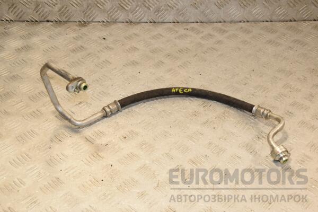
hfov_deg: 37.9
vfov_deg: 25.8
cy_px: 106
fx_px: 464
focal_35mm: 52
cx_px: 159
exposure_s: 1/200
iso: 800
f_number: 8
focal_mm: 35
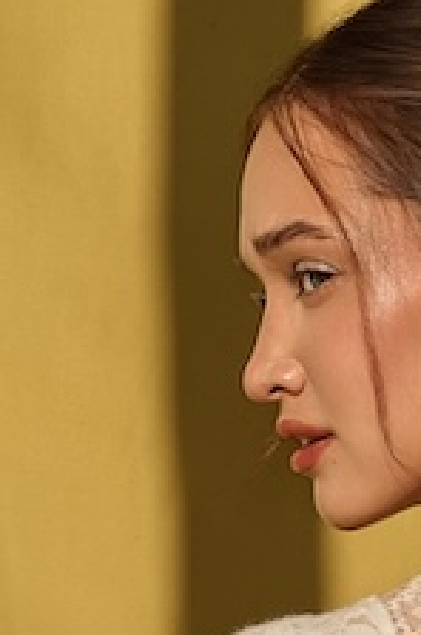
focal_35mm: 189
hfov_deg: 7.2
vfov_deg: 10.4
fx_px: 3325
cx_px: 430
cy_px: 1015
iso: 100
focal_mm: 35
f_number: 9
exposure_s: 1/160
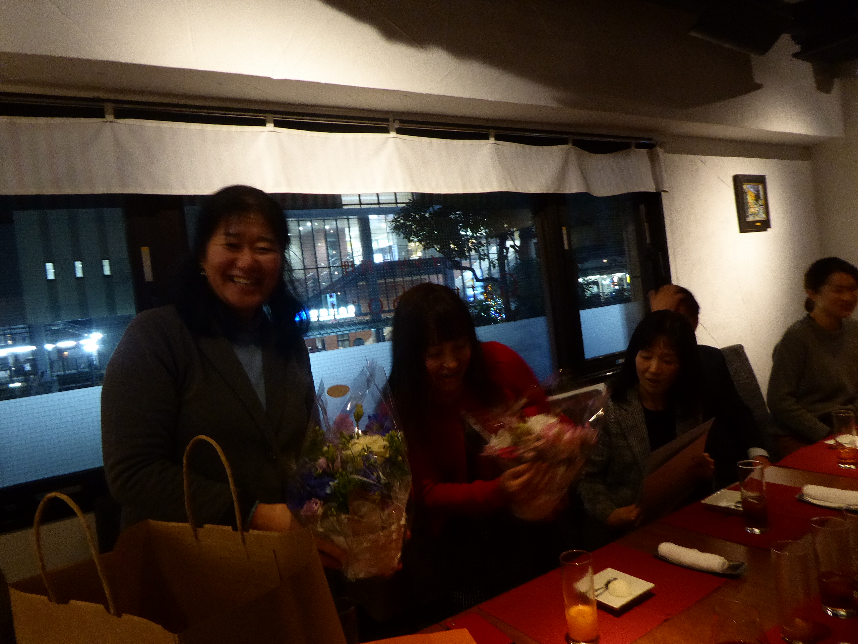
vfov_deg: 54.9
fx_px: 620
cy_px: 322
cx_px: 429
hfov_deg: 69.4
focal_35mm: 25
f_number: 3.3
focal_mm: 4.3
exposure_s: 1/10
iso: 400
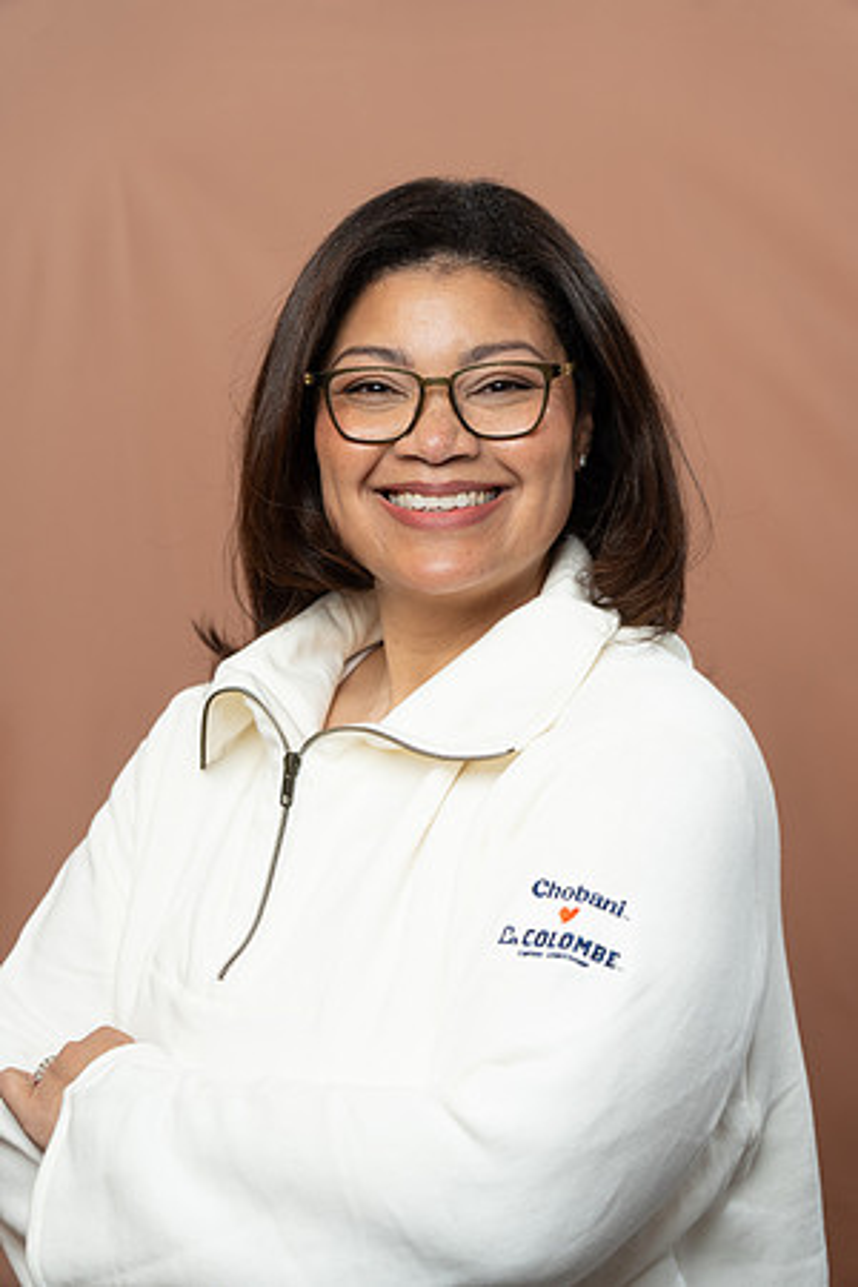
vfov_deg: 21.9
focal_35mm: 93
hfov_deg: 14.7
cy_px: 644
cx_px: 429
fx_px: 3324
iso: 320
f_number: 4
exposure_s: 1/160
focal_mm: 93
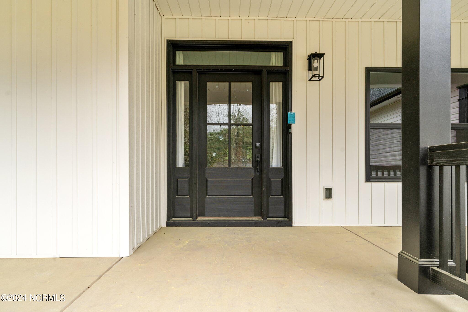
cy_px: 156
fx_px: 286
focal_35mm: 22
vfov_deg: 57.2
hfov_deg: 78.6
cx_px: 234
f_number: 8
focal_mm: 22
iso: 400
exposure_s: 1/60
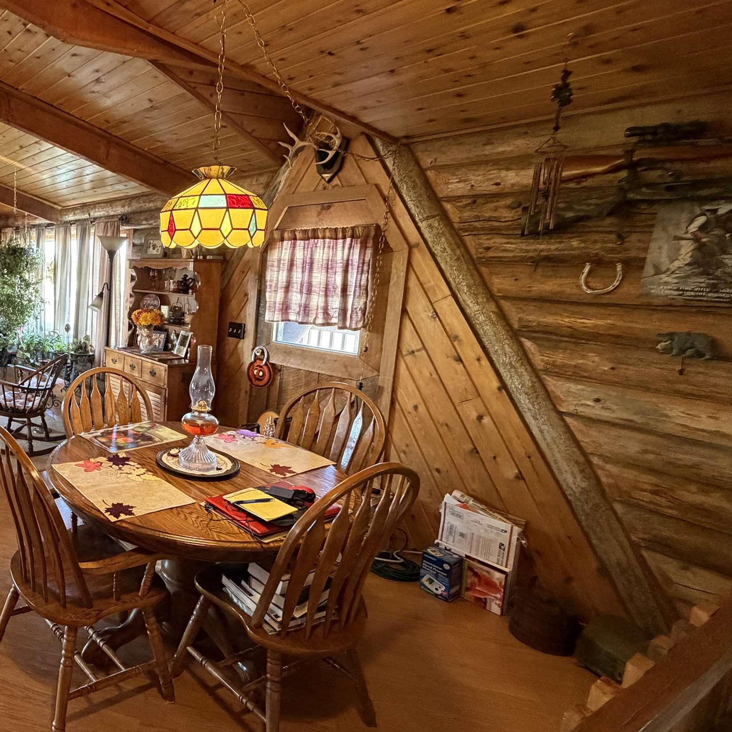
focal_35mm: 23
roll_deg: -1.1
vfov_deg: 67.2
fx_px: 550
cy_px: 347
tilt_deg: -8.7
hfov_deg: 57.1
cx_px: 64
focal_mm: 2.22
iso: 640
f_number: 2.2
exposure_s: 1/60
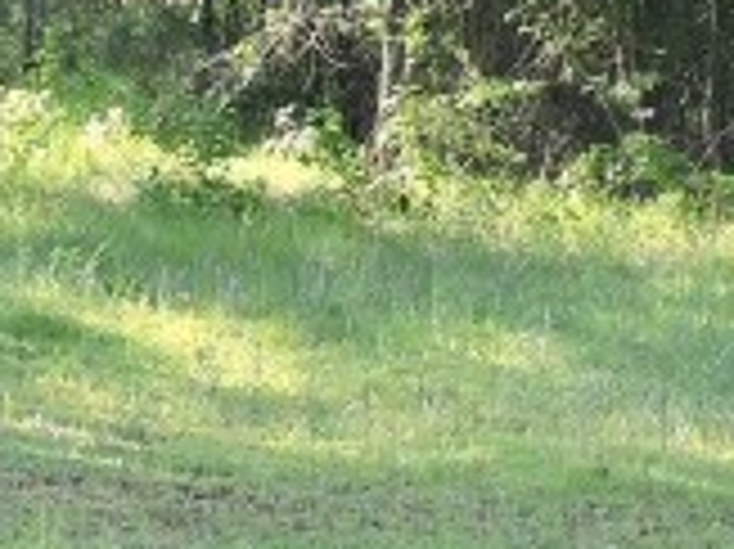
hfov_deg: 13.1
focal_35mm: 151
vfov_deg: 9.8
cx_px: 257
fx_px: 3199
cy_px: 292
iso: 100
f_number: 3
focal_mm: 4.3
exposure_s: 1/125
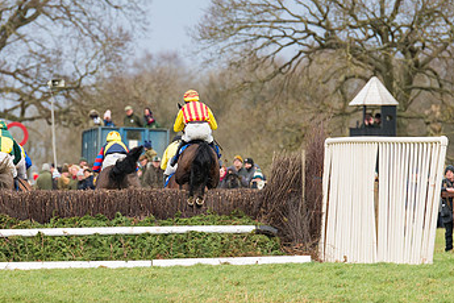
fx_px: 9546
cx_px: 159
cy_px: 176
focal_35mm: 757
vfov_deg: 1.8
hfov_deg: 2.7
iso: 800
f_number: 4
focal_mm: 300
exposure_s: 1/1000
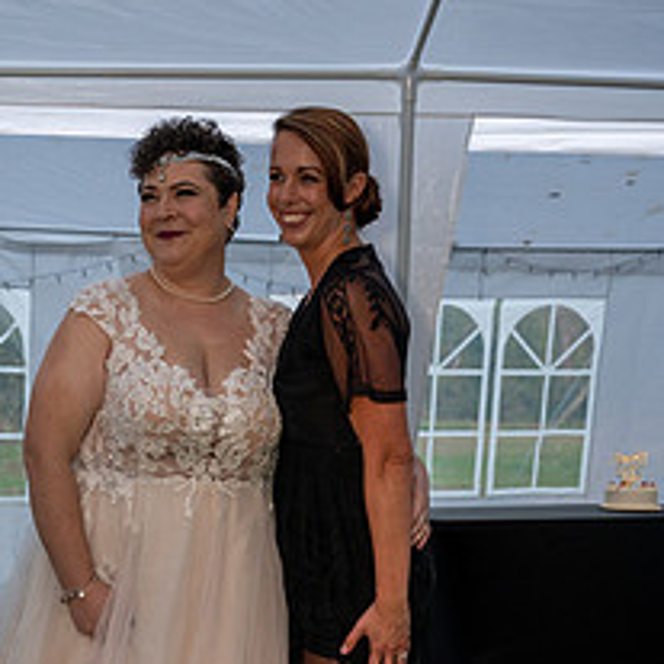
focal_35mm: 61
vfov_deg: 27.4
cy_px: 558
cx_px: 197
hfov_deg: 27.9
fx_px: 1324
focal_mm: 33
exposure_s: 1/200
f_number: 4
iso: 1800
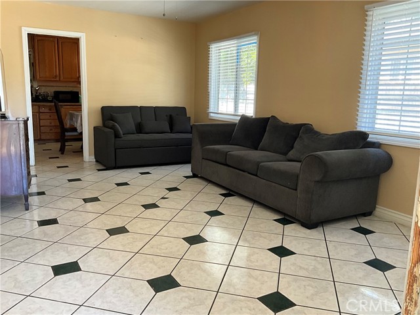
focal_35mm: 29
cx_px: 210
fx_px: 352
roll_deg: -1.3
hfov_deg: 61.7
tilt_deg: -10.1
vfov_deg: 48.2
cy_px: 158
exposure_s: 1/62
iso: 64
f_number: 1.8
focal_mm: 3
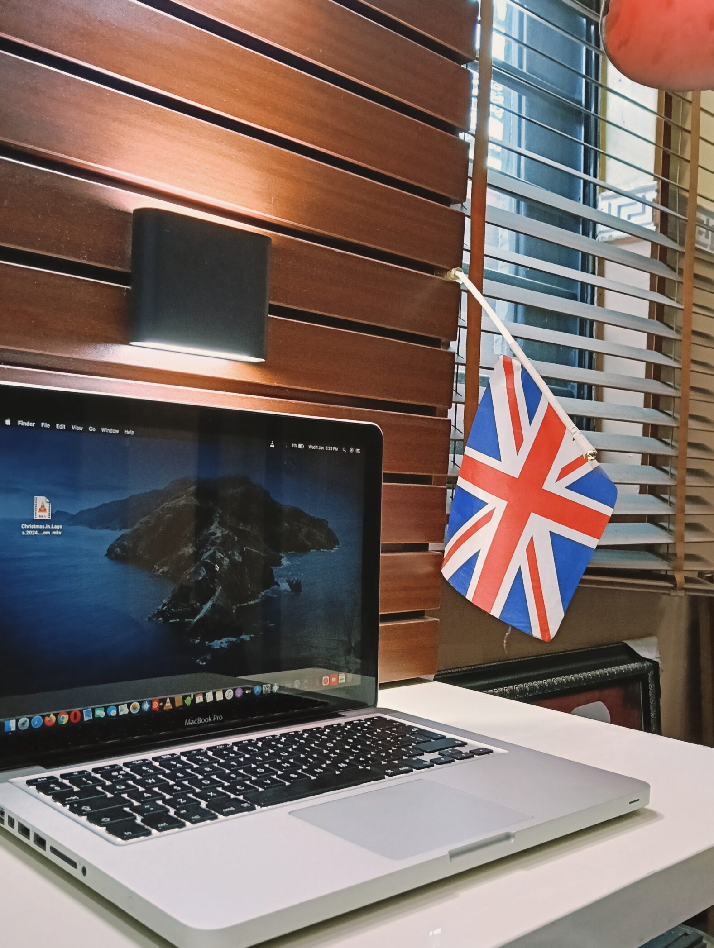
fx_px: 905
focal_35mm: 33
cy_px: 519
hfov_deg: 42.9
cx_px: 302
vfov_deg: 55.2
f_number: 1.8
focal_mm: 3.98
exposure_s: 1/33.3
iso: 640
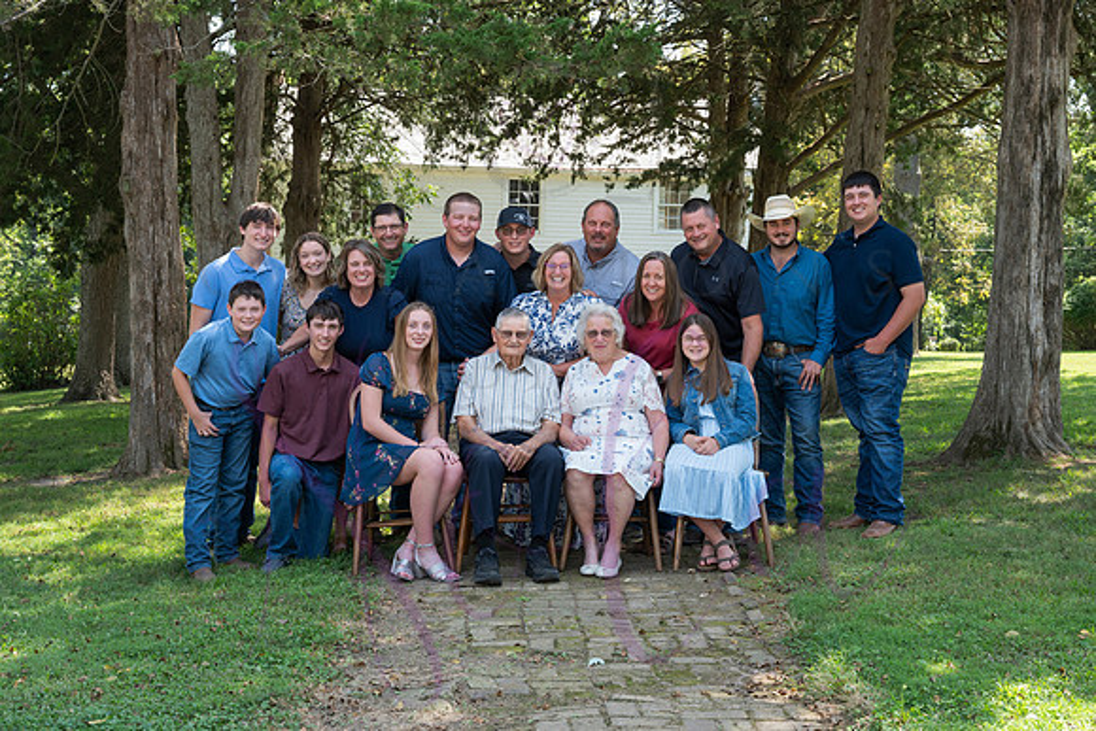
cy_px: 366
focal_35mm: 49
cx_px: 548
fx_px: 1492
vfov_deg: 27.5
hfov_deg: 40.3
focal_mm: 49
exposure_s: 1/125
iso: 400
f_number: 8
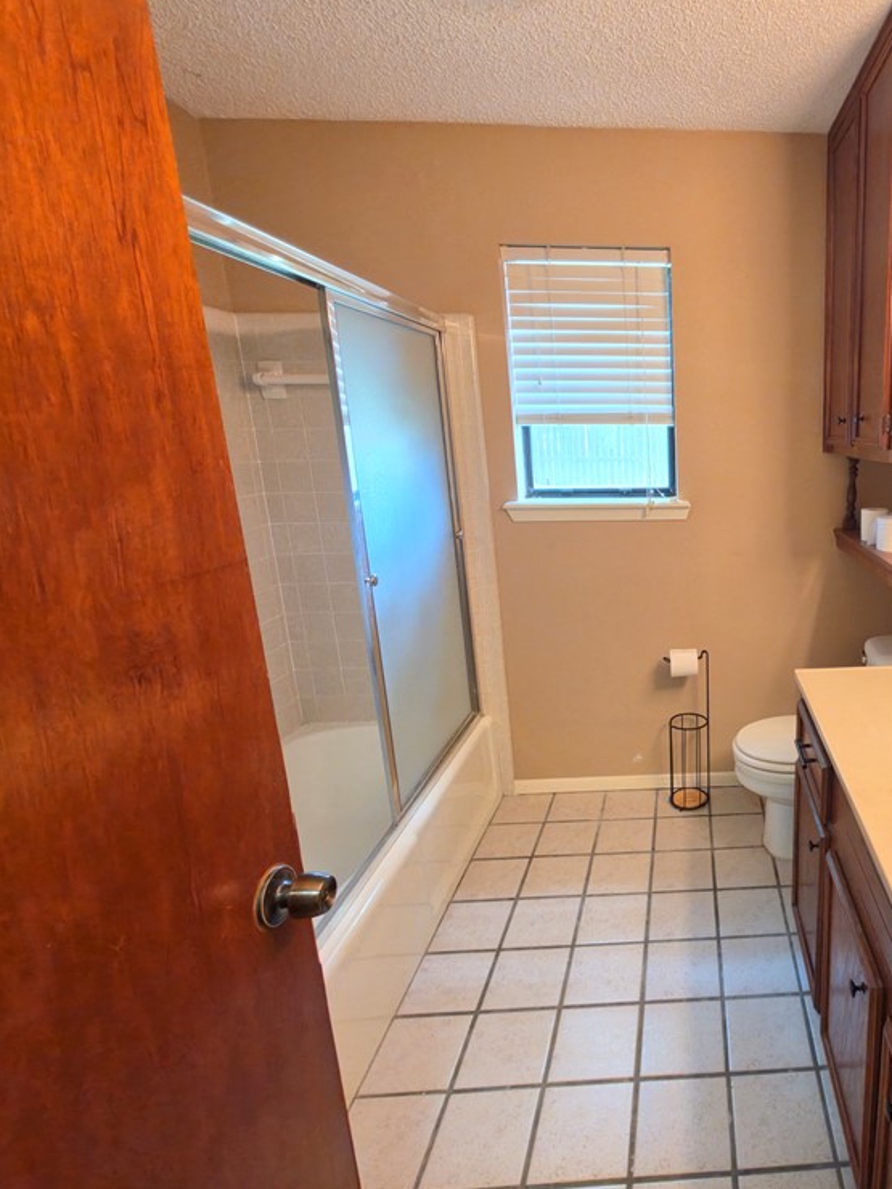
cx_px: 736
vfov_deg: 87.7
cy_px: 578
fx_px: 618
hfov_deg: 64.1
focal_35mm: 18
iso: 500
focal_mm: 2.2
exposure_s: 1/60
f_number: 1.9
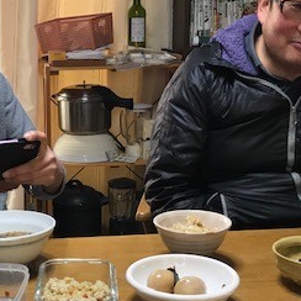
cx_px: 67
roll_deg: +1.7
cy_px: 190
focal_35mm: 65
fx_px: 639
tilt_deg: -15.2
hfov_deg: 26.1
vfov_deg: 26.4
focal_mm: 3.99
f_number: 1.8
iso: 32
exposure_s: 1/30
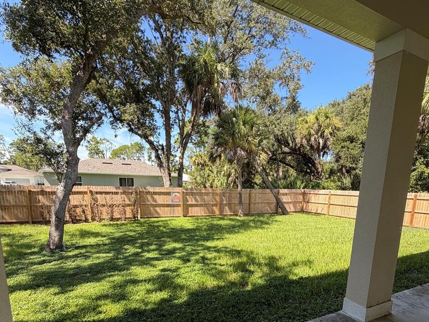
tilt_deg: -9.8
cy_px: 229
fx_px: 235
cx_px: 215
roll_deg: -1.4
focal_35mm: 19
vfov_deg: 65.7
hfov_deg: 84.7
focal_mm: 2.22
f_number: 2.2
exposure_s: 1/502
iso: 64
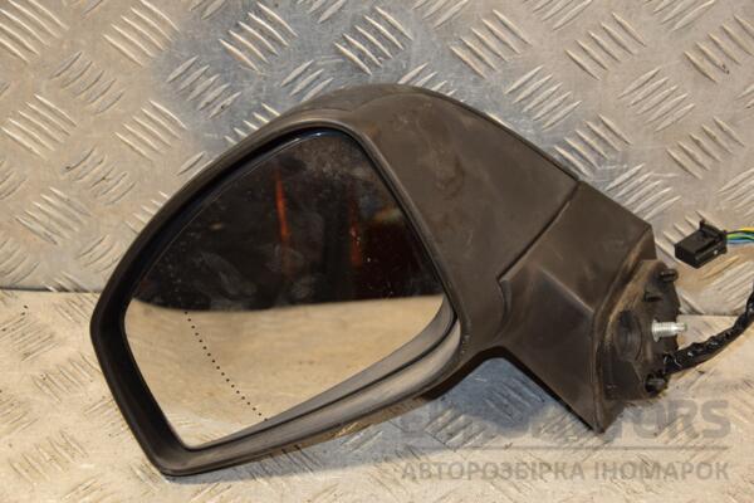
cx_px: 377
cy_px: 252
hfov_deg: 26.0
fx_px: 1634
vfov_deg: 17.5
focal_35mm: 78
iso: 800
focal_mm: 52
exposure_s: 1/160
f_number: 5
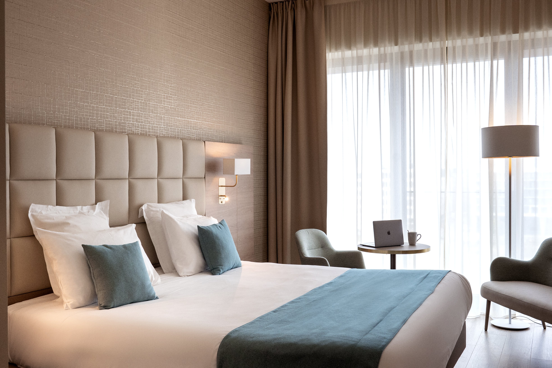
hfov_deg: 53.1
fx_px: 552
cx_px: 276
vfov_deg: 36.9
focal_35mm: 36
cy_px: 184
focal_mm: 24
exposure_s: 1/50
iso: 800
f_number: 9
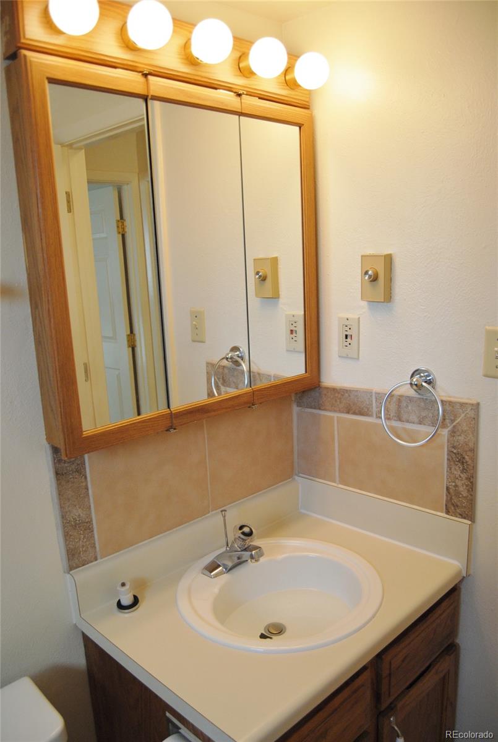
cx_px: 249
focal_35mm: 27
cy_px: 371
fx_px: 558
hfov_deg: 48.1
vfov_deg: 67.3
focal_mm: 18
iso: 360
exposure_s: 1/125
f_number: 3.5
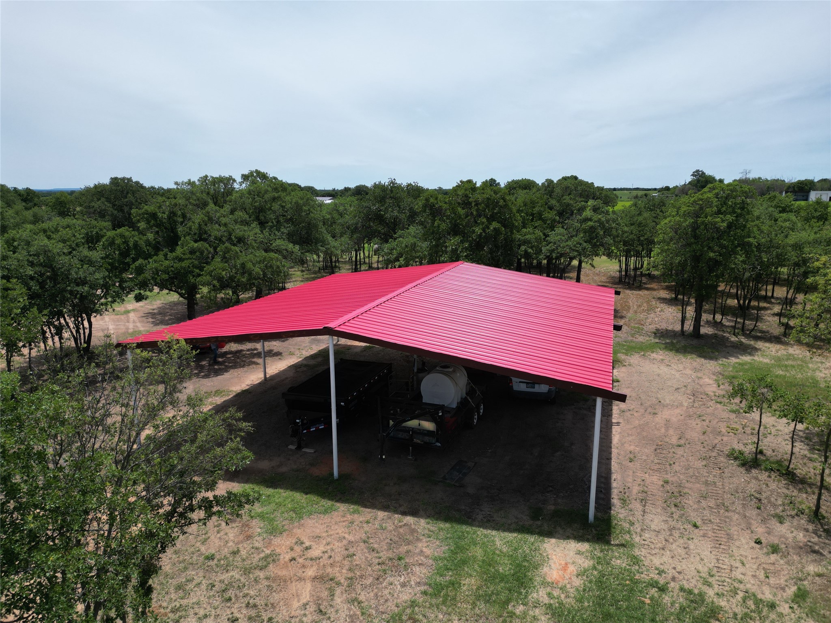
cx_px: 416
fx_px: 576
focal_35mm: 24
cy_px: 312
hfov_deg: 71.6
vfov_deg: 56.8
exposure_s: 1/3200
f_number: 1.7
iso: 110
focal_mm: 6.72
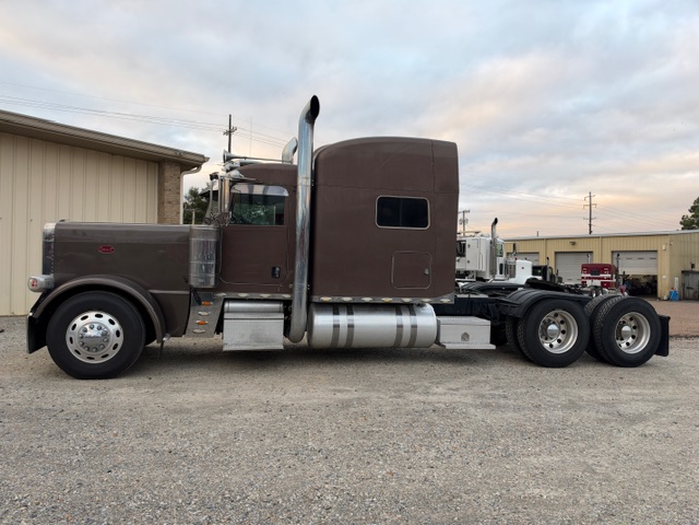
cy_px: 262
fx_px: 485
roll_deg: -1.1
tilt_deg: +0.6
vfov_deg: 56.8
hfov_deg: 71.6
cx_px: 350
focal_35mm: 24
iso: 64
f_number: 1.8
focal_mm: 6.93
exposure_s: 1/318
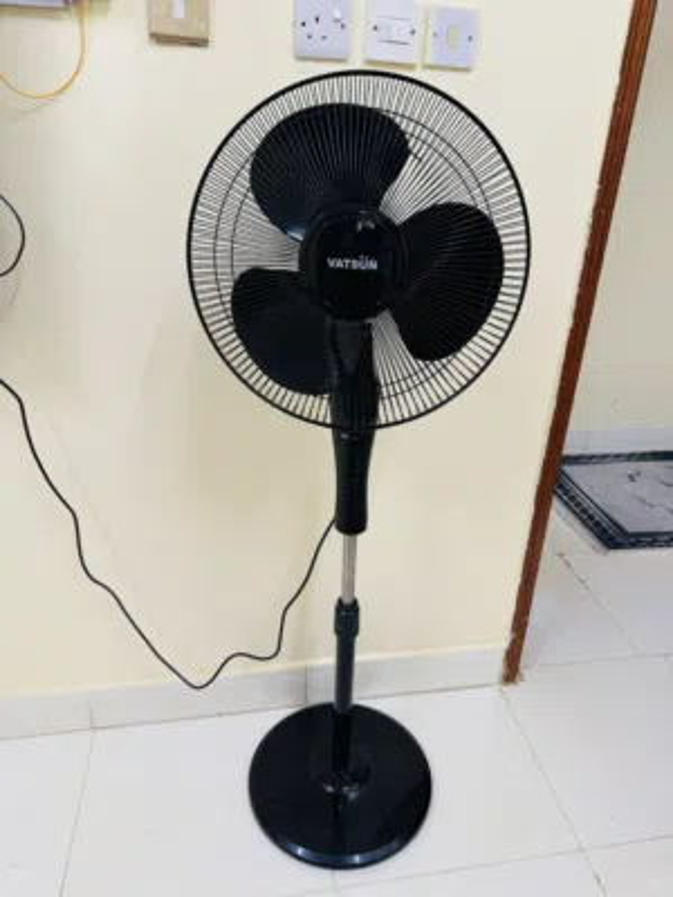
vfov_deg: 71.6
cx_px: 336
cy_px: 448
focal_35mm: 24
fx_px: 622
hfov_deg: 56.8
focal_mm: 6.76
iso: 200
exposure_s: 1/50
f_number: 1.78
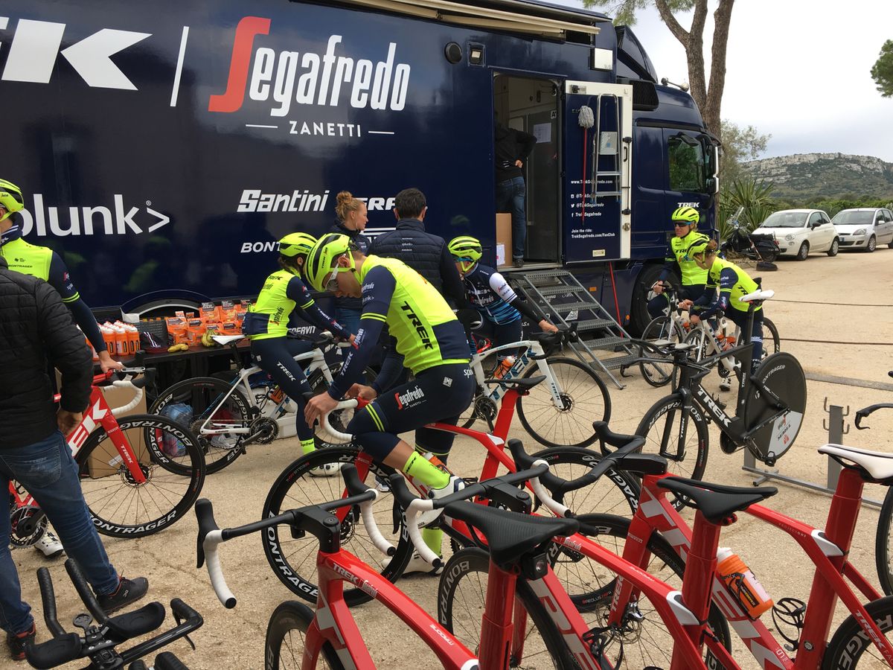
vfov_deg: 48.2
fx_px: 748
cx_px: 446
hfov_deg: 61.7
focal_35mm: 29
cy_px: 335
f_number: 2.2
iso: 25
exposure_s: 1/190
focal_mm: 4.15
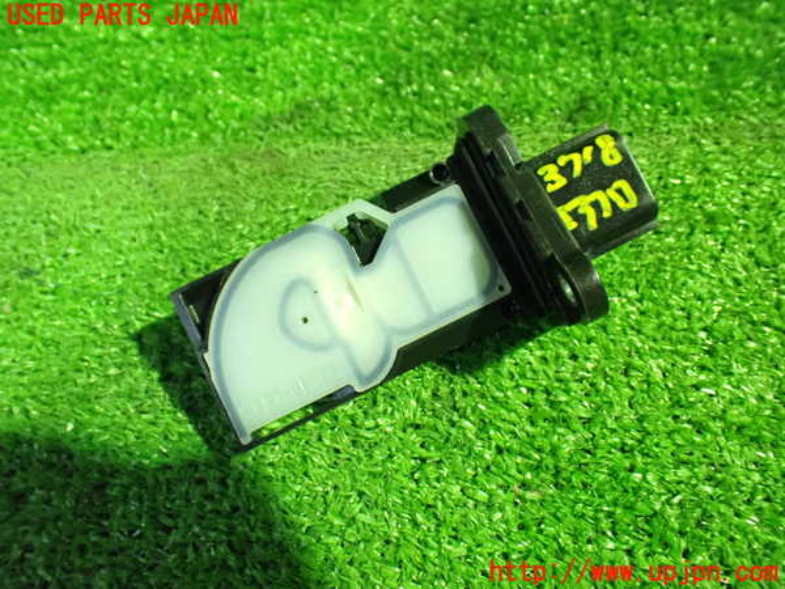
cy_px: 294
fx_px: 680
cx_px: 392
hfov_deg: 60.0
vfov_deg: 46.8
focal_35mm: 30
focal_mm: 5.4
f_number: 2.3
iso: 1250
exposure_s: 1/30
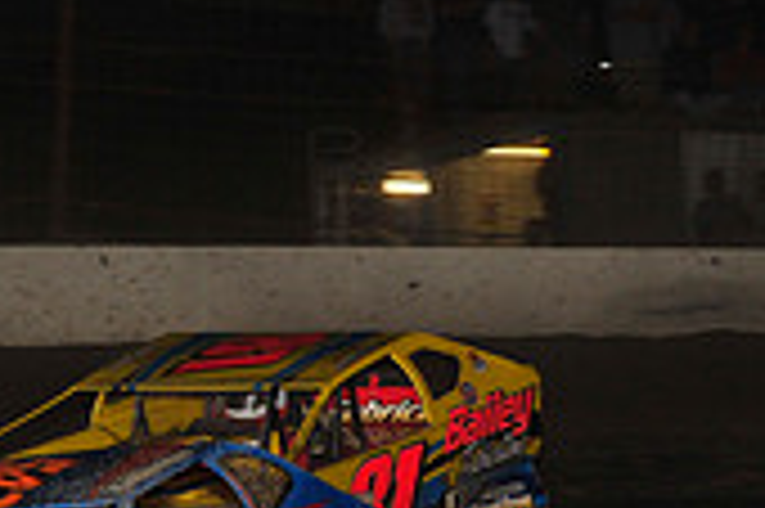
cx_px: 0
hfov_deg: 7.5
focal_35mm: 273
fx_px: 5796
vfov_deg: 5.0
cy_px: 530
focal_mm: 80
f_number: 6.3
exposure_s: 1/320
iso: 800
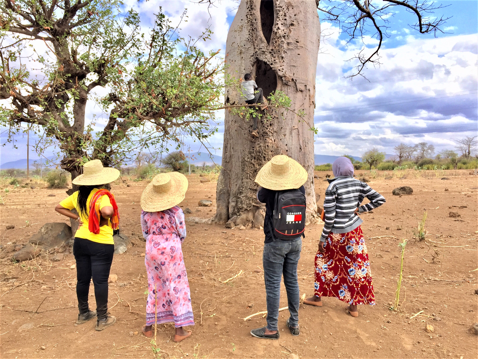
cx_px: 239
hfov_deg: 61.7
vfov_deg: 48.2
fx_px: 400
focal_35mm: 29
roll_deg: -1.4
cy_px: 180
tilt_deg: -0.5
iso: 32
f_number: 2.2
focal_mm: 4.15
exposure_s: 1/760
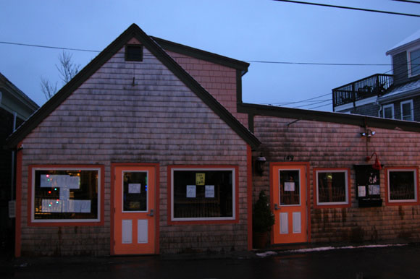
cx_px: 210
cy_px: 140
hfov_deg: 53.2
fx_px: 420
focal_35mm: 36
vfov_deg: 36.8
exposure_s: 1/4
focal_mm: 24
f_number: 3.5
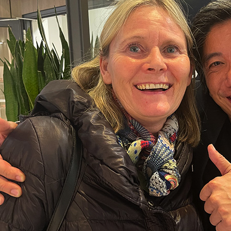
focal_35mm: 41
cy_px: 135
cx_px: 196
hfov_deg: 38.8
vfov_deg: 40.8
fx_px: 310
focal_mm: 5.1
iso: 400
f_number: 1.6
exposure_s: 1/33
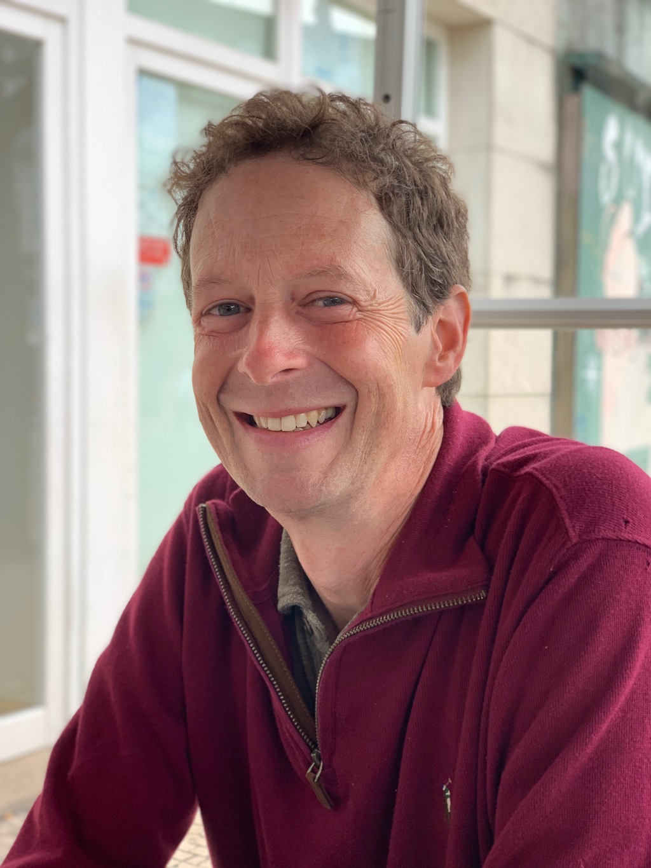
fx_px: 1304
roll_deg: -0.8
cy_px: 434
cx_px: 326
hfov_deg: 28.0
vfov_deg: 36.8
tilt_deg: -2.5
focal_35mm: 52
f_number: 2.4
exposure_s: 1/122
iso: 32
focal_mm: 6
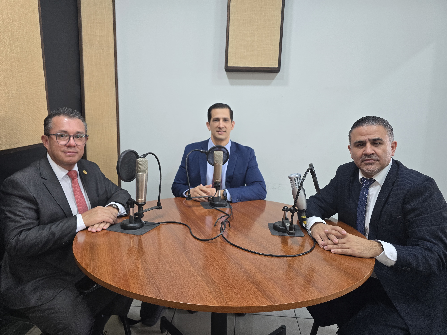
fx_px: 297
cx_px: 224
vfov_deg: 58.9
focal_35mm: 23
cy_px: 168
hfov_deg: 73.9
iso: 320
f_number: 1.7
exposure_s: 1/120
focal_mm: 6.3
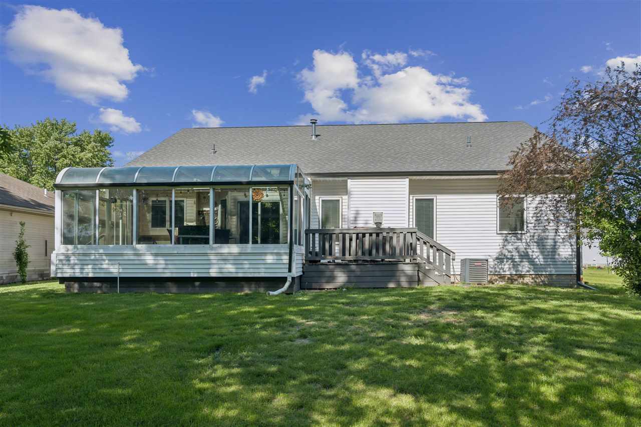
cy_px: 214
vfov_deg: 49.5
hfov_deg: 69.4
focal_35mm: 26
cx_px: 320
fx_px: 463
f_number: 9
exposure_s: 1/500
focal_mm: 26
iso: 400
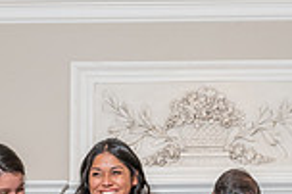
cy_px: 357
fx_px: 940
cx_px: 198
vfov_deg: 11.0
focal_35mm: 116
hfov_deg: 17.6
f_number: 4.5
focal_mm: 29
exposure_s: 1/160
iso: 640
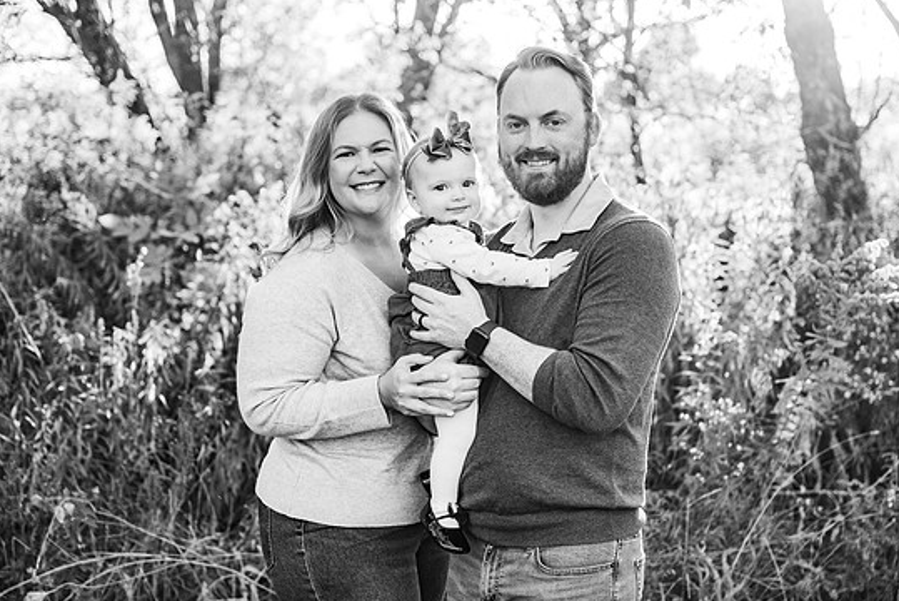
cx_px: 459
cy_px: 315
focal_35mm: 57
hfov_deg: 35.0
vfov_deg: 23.8
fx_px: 1424
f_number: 2.8
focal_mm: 53
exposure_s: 1/800
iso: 640
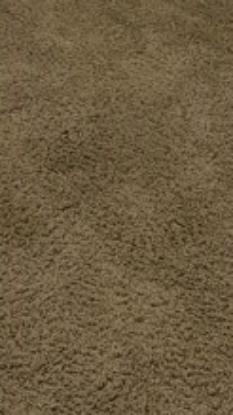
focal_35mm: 122
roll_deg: +2.7
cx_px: -227
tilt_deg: -5.7
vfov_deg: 14.1
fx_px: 1342
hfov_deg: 9.3
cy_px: -466
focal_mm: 6.76
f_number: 1.78
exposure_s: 1/120
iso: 250
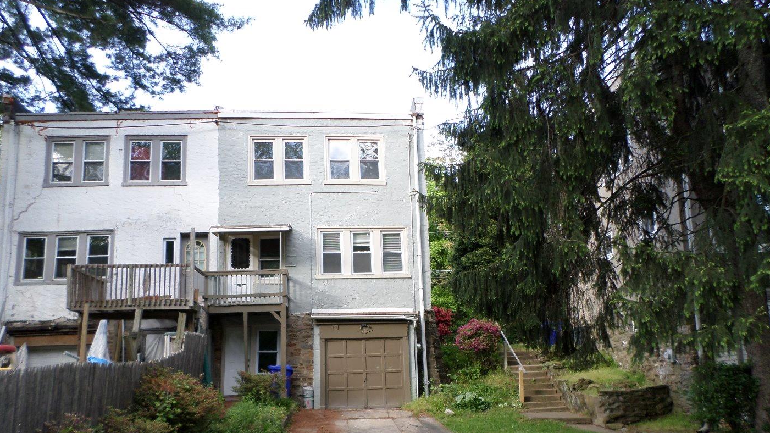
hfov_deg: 67.9
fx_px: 572
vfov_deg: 40.9
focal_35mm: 28
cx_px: 375
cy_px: 296
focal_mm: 4.5
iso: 80
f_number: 2.5
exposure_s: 1/125
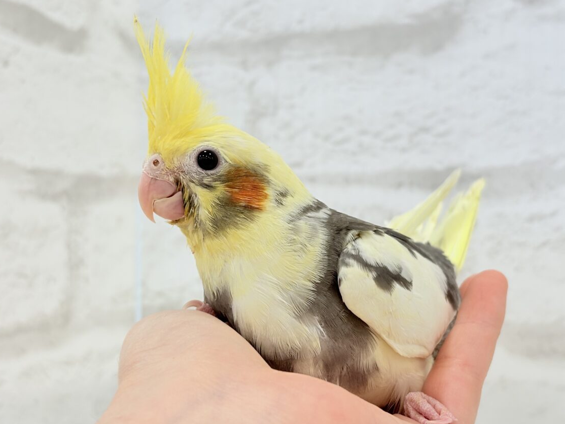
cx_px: 273
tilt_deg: +1.3
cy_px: 208
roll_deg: +0.1
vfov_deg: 26.1
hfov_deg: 34.3
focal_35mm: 56
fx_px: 914
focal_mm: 5.96
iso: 50
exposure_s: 1/100
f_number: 1.6
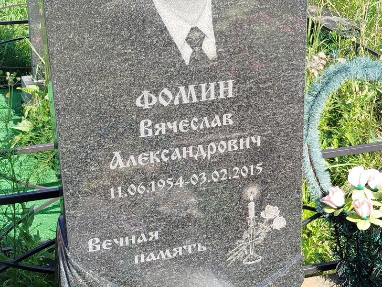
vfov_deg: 21.3
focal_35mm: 69
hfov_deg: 28.2
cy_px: 144
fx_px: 761
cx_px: 191
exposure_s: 1/341
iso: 50
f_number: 1.7
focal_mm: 5.31
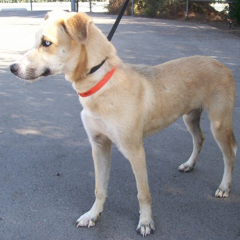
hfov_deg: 39.1
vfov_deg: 39.2
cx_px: 136
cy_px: 121
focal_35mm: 43
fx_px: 337
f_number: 2.7
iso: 80
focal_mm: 6
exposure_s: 1/257
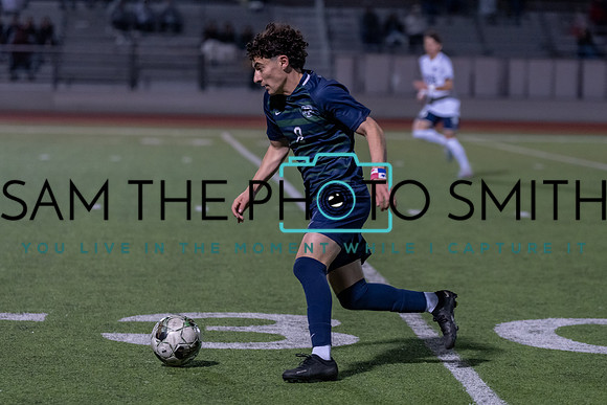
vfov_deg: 8.3
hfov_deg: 12.4
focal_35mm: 166
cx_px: 303
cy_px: 180
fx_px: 2805
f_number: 2.8
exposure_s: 1/1000
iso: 3200
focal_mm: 130
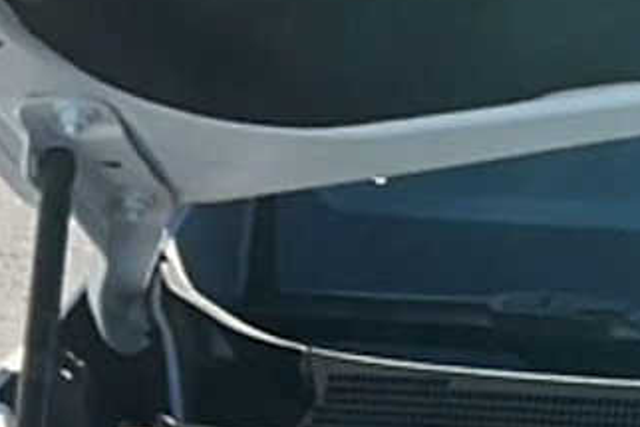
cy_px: 908
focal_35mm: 155
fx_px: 2757
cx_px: 1266
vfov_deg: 8.3
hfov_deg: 11.9
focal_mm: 3
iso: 32
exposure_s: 1/683
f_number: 1.8
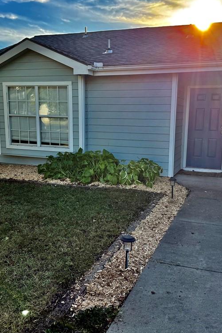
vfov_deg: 55.8
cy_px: 166
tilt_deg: -9.6
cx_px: 113
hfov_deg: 38.9
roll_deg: -0.6
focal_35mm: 34
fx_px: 315
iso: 100
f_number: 1.78
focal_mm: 6.76
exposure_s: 1/1139
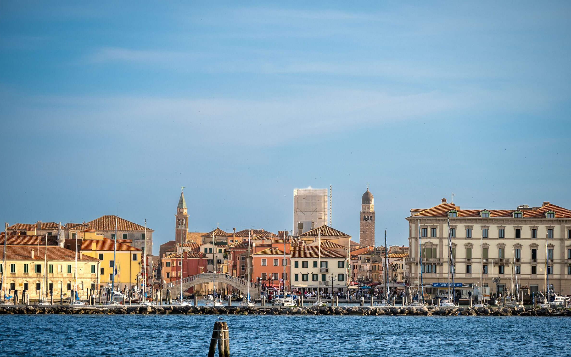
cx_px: 284
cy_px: 188
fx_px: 1914
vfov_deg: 10.7
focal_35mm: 123
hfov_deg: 17.0
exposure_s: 1/640
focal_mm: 120
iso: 250
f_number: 4
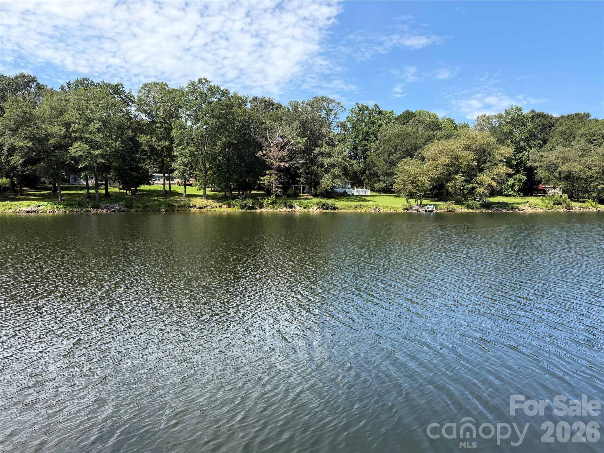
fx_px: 419
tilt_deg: -5.5
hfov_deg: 71.6
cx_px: 302
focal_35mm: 24
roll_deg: -0.3
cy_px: 226
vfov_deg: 56.8
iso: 100
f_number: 1.78
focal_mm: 6.76
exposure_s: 1/2525
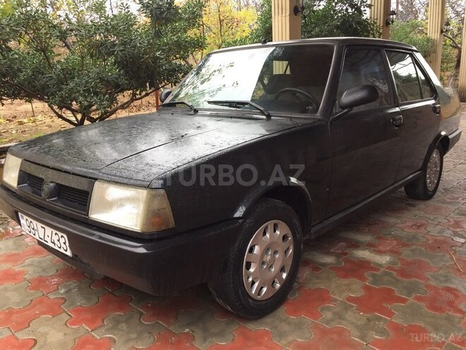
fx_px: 390
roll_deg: +3.3
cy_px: 175
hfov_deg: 61.7
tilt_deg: -14.7
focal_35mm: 29
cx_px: 233
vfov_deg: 48.2
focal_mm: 4.15
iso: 50
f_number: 2.2
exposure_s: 1/100
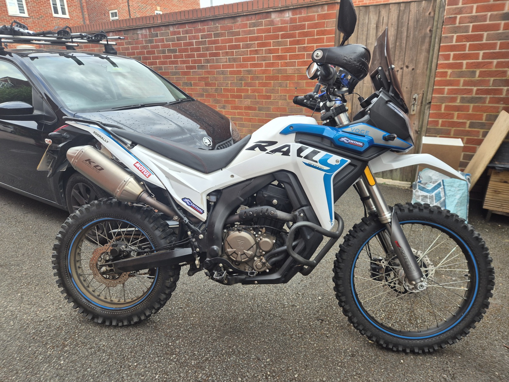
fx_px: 338
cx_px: 254
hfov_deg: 73.9
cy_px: 191
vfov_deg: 58.9
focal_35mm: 23
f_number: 1.8
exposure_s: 1/180
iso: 40
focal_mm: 5.4
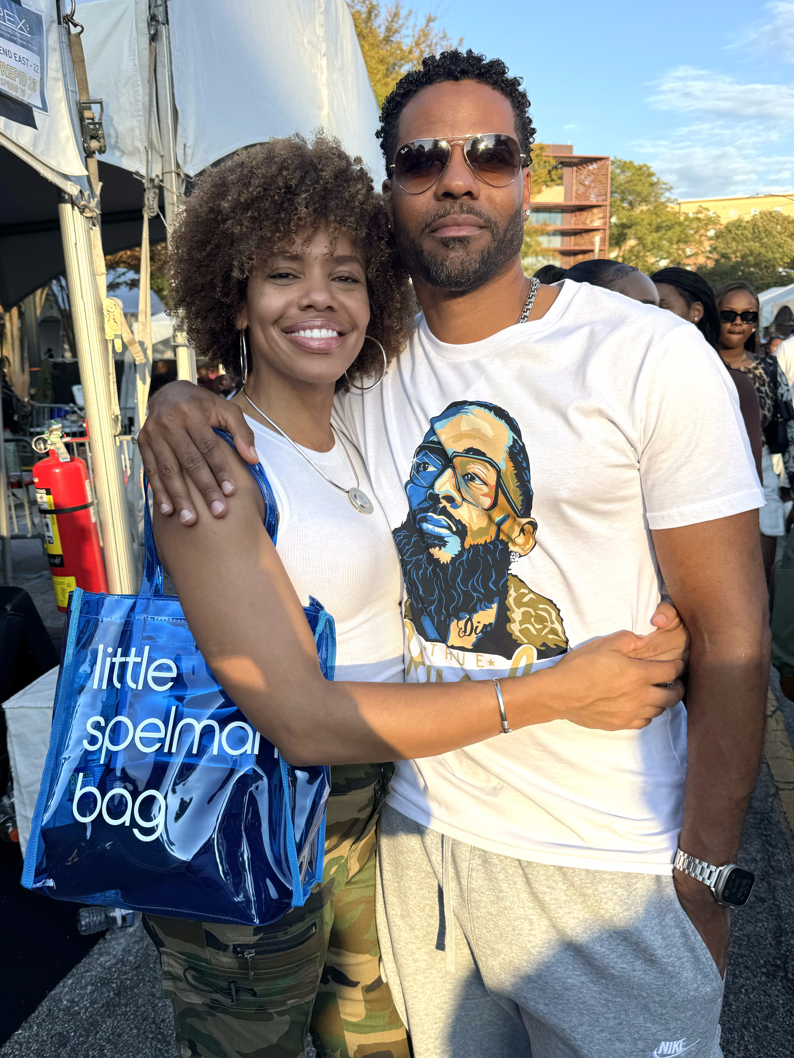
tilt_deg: -10.3
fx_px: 734
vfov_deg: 71.6
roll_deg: +1.5
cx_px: 397
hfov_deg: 56.8
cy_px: 529
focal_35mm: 24
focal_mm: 6.76
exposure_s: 1/938
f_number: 1.78
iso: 80
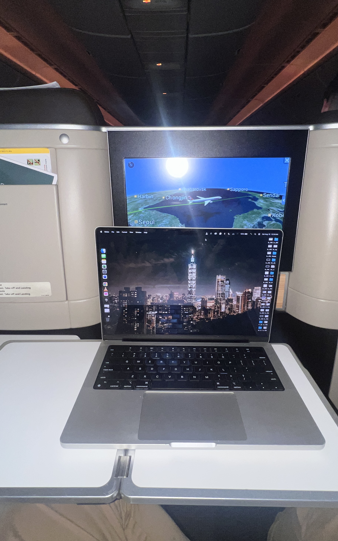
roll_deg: +0.2
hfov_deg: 62.2
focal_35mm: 19
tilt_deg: -14.8
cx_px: 178
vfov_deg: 88.0
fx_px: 280
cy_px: 262
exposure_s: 1/109
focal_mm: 1.57
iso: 64
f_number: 1.8
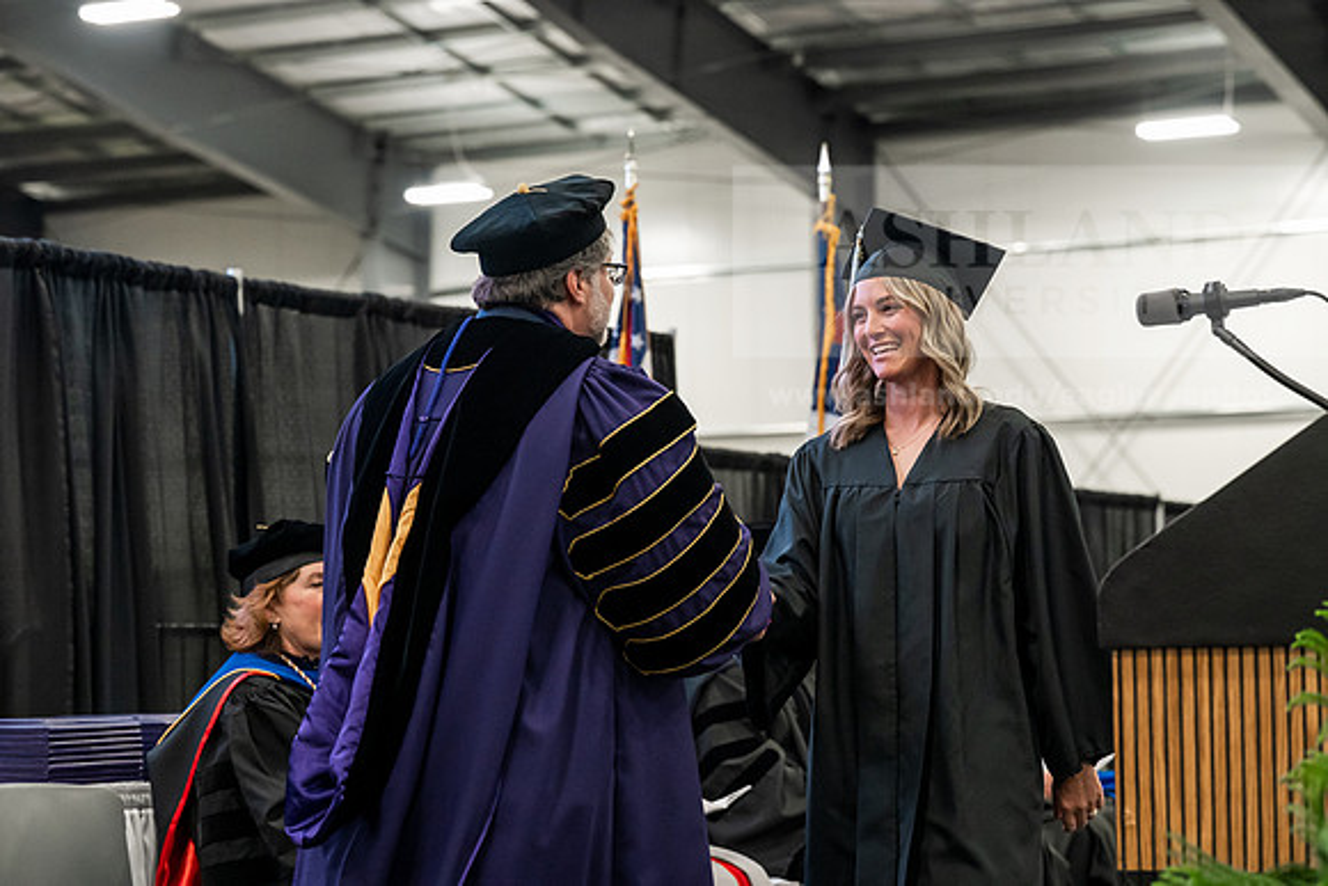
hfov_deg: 23.6
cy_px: 443
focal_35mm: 86
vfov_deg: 15.9
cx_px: 664
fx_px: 3173
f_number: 4.5
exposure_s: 1/200
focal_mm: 86
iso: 4000
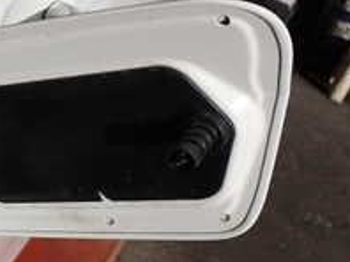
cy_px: 228
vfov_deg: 16.0
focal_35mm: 91
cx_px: -99
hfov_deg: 19.9
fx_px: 919
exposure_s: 1/250
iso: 100
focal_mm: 5.4
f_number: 9
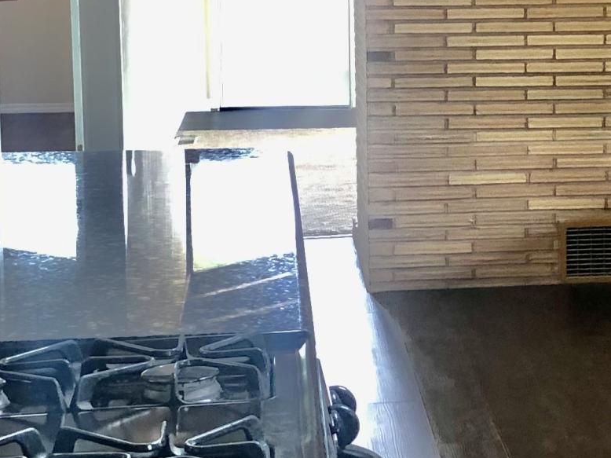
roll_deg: +1.7
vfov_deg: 13.7
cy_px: 151
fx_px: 1906
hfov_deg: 18.0
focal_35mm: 108
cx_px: 524
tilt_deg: -7.0
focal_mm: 4
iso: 40
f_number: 1.8
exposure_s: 1/15
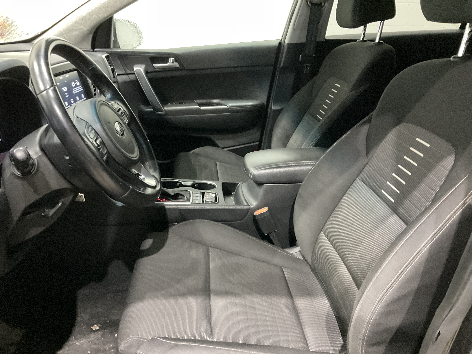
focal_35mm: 29
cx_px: 236
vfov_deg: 48.2
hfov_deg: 61.7
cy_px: 177
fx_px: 395
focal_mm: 3
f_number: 1.8
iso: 500
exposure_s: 1/24
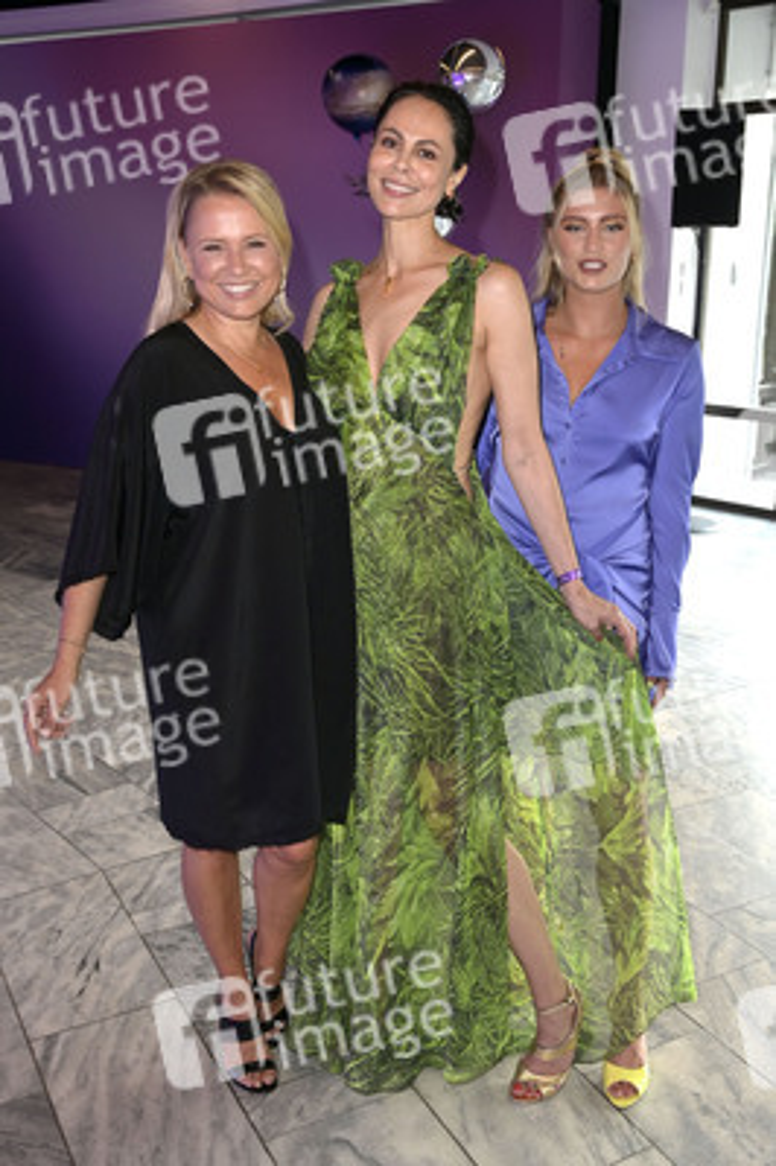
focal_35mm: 32
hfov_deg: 41.0
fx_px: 1036
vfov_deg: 58.8
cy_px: 583
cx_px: 388
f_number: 5.6
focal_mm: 32
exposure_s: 1/100
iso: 1000
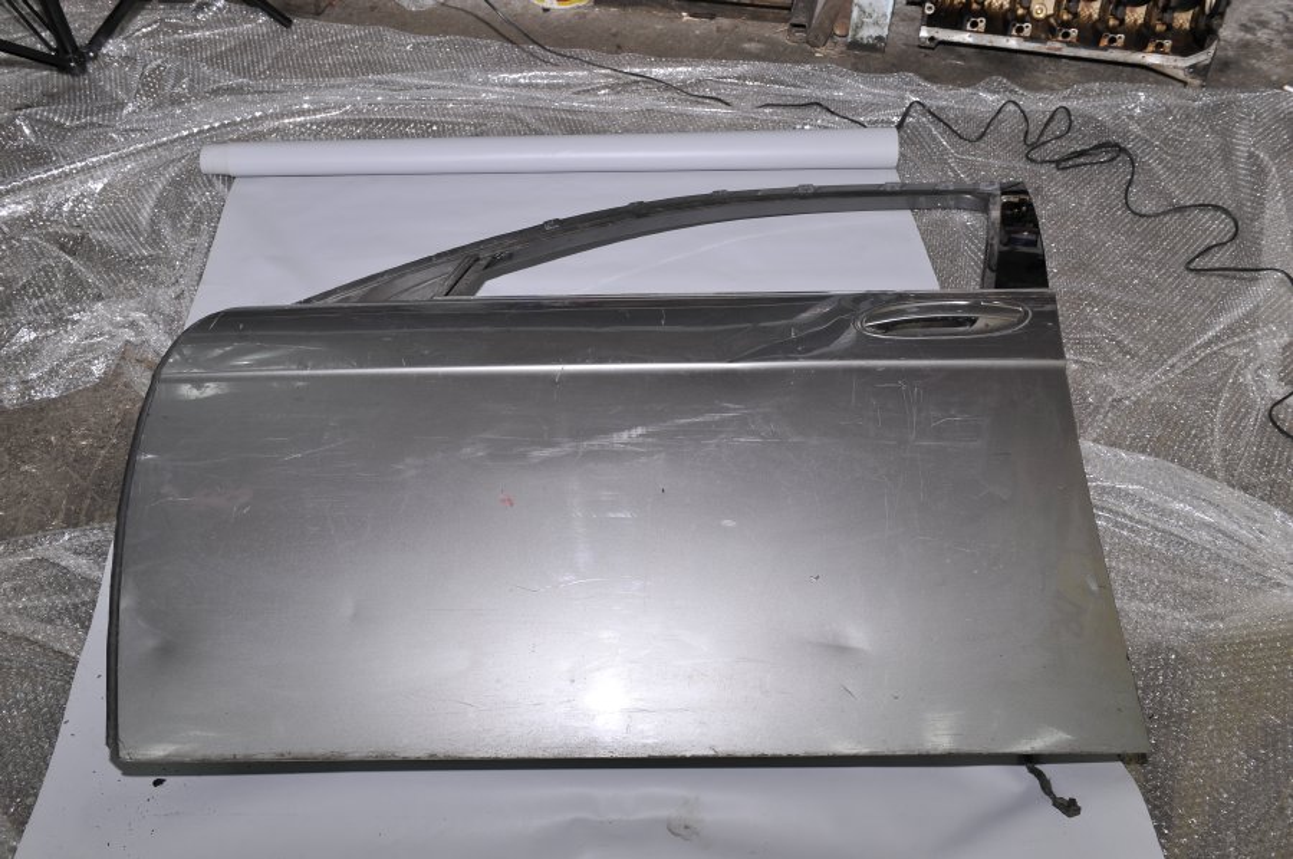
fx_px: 1148
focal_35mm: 32
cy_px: 430
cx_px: 646
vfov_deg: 41.0
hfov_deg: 58.8
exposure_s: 1/160
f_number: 8
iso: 200
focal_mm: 32
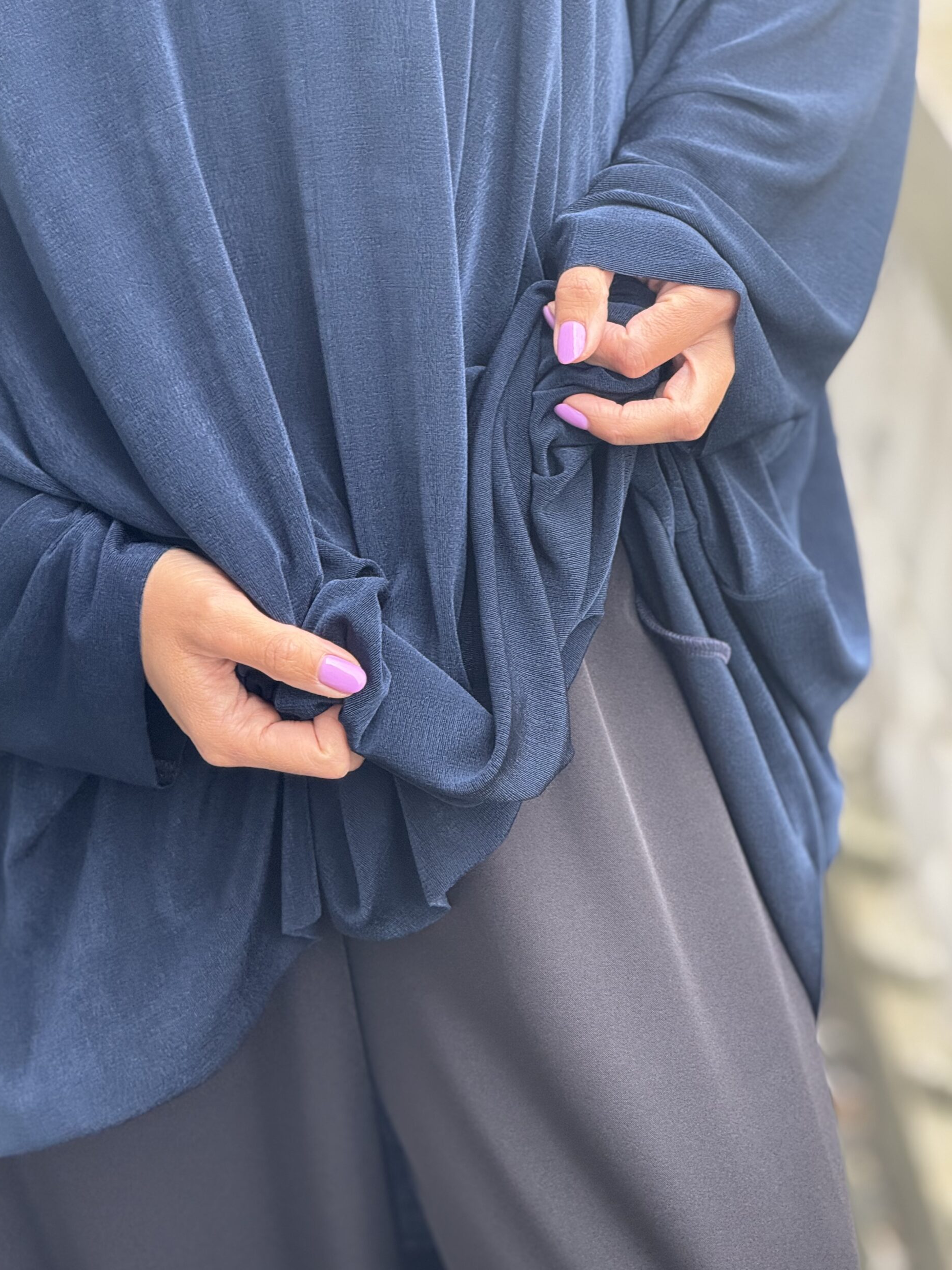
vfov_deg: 15.9
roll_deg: +2.5
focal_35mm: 124
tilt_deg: -18.2
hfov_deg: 12.0
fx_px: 4547
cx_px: 470
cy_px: 622
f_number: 2.8
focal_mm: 15.66
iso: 80
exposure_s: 1/99
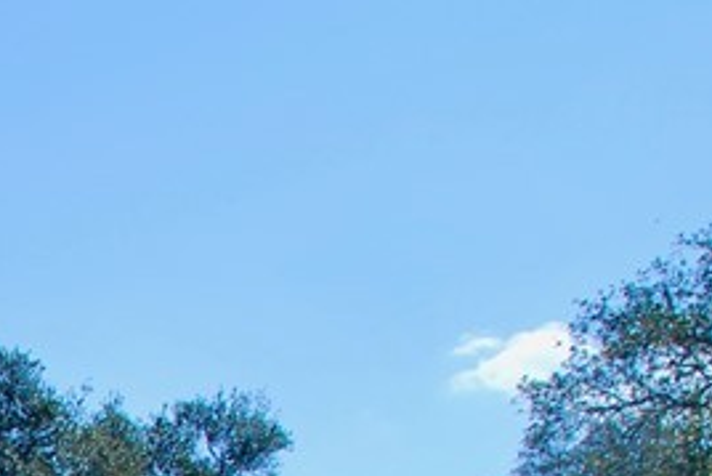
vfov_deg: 11.6
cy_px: 856
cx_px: -488
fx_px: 2157
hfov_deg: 16.3
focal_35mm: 109
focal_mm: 18
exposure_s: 1/250
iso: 100
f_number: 8
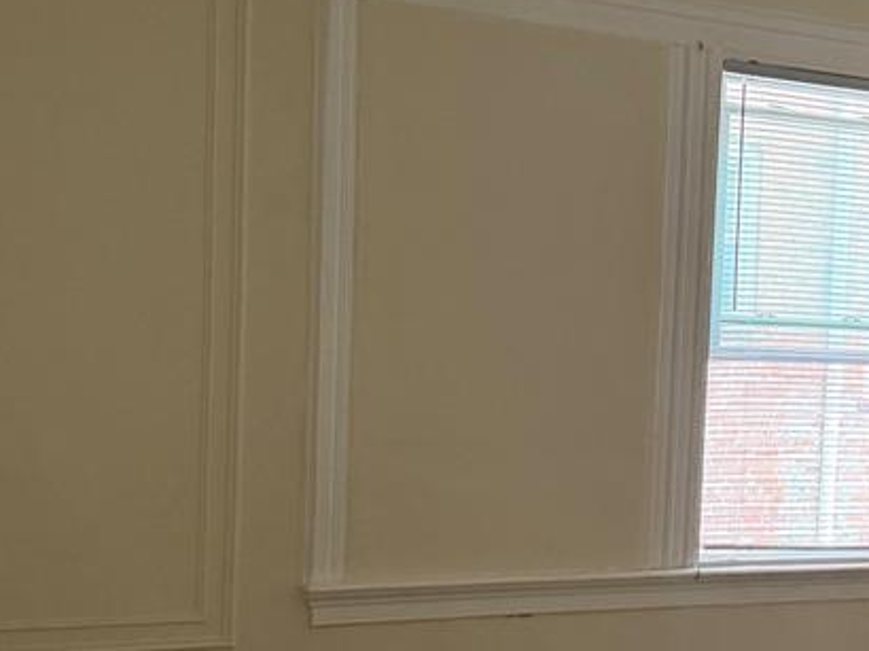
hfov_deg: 30.8
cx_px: 778
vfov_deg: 24.3
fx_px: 1505
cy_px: 414
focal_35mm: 60
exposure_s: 1/60
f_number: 1.78
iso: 800
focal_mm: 6.76
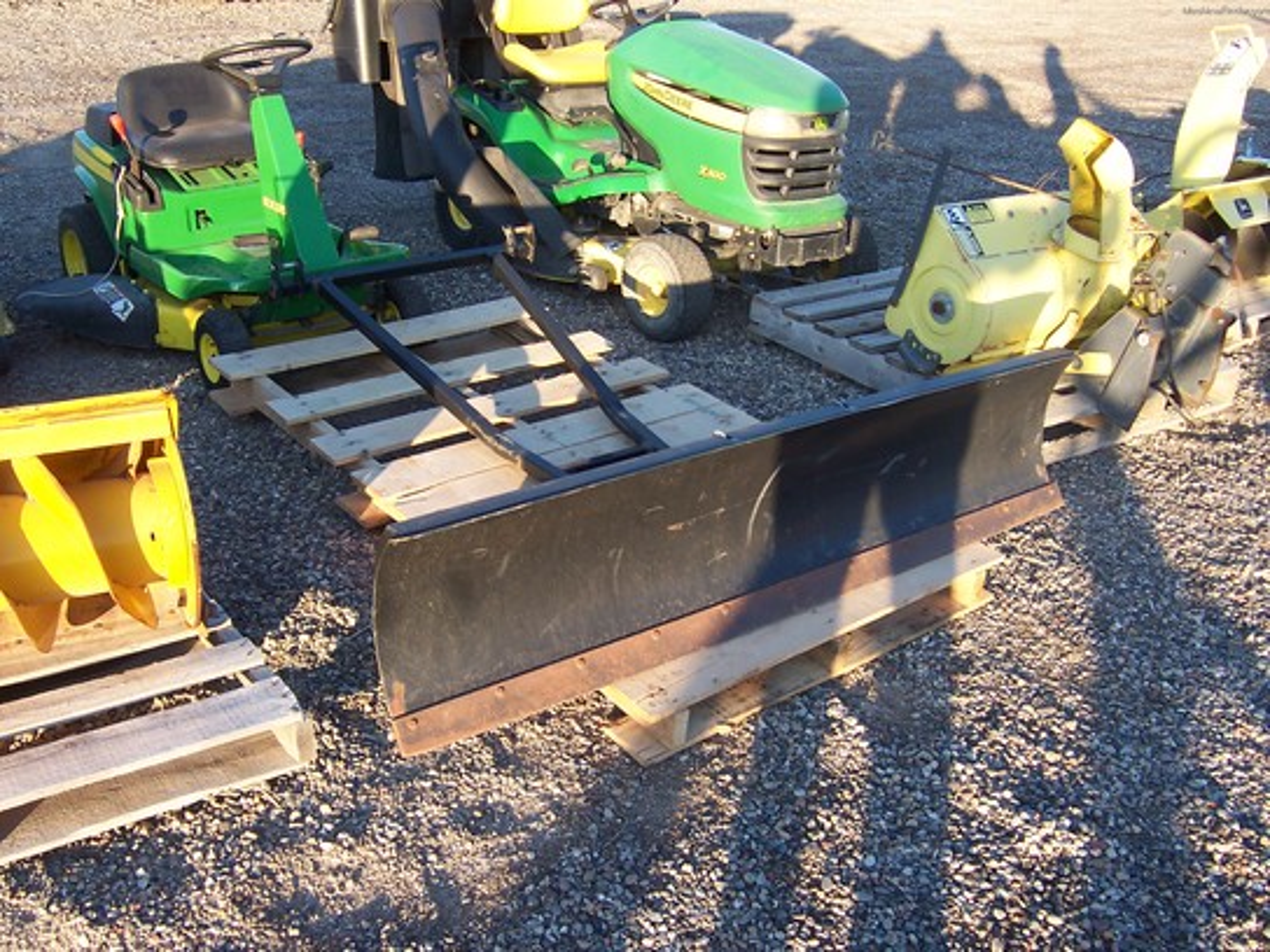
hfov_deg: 51.4
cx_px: 635
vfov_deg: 39.7
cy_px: 476
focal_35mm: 36
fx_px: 1321
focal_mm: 5.6
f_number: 3.4
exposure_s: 1/125
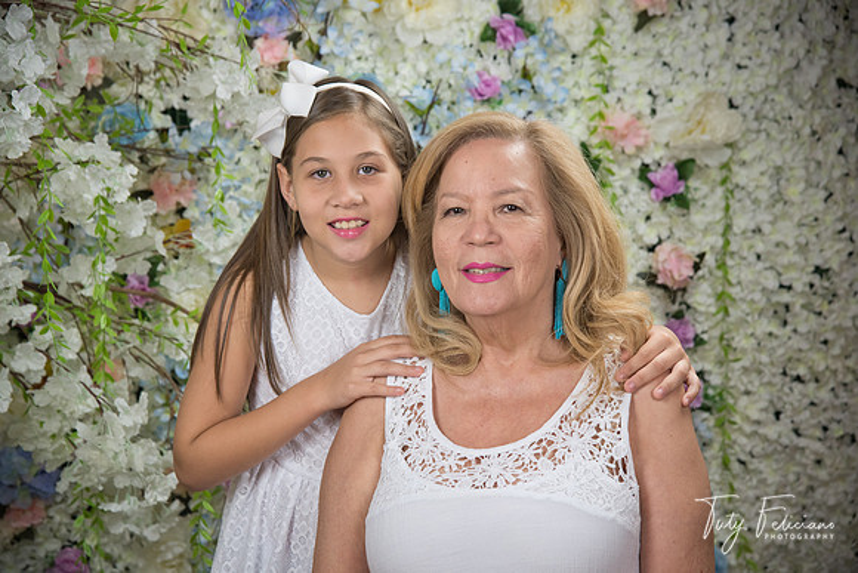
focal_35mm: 86
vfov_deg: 15.9
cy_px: 286
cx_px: 429
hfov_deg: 23.6
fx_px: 2050
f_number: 5
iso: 1250
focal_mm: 86
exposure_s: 1/125
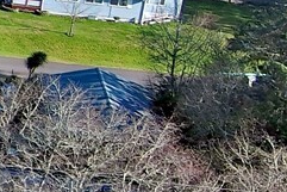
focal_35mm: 204
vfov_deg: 6.7
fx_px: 1627
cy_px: 3
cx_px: -675
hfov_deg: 8.1
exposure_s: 1/835
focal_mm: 10.57
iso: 100
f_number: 2.8
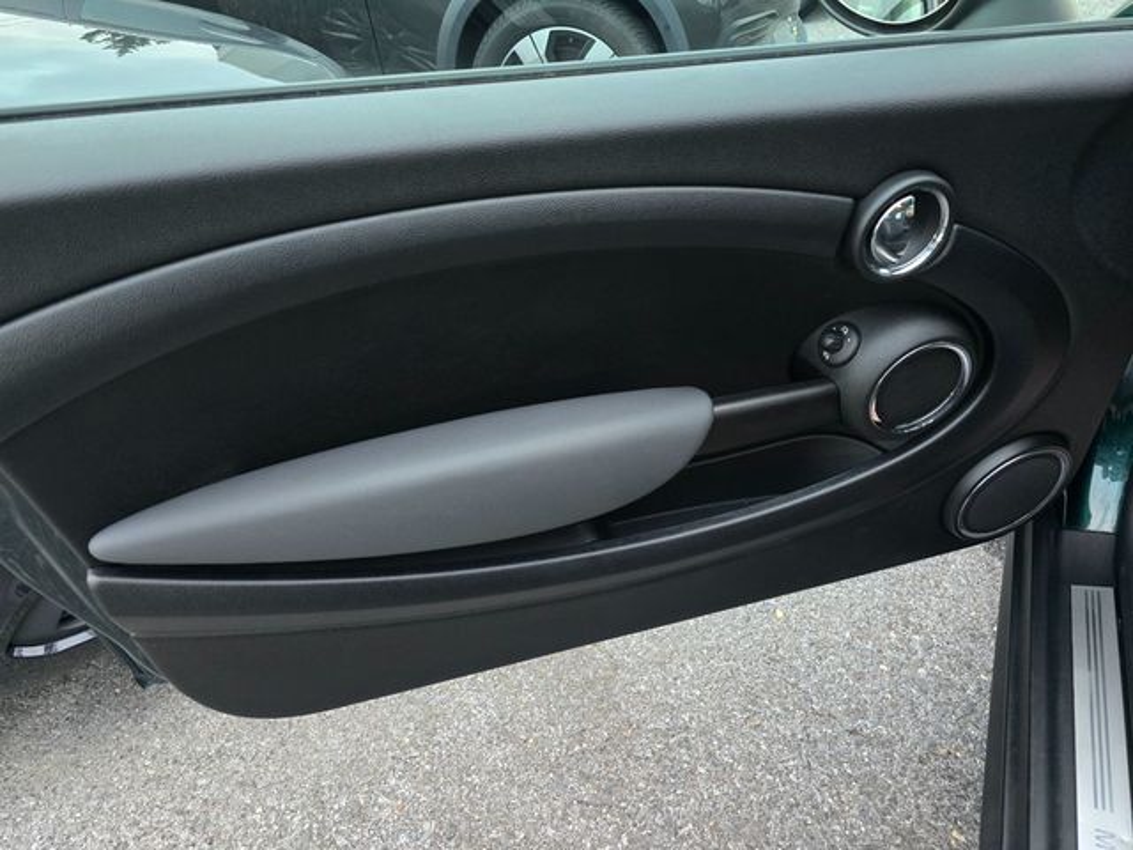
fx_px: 753
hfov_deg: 73.9
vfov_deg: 58.9
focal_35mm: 23
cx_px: 566
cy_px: 425
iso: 800
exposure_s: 1/60
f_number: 1.7
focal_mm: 6.3
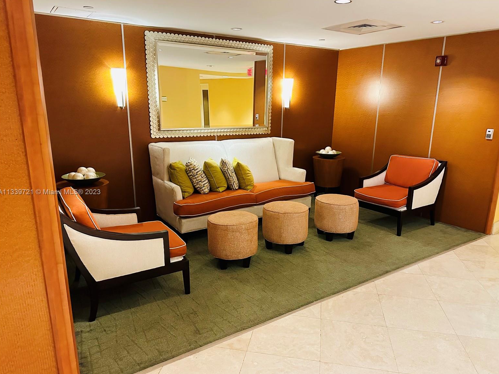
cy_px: 193
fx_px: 360
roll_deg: -0.8
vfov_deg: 54.9
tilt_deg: -14.6
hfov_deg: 69.4
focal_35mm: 25
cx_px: 257
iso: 800
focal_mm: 6.86
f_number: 1.78
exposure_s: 1/60
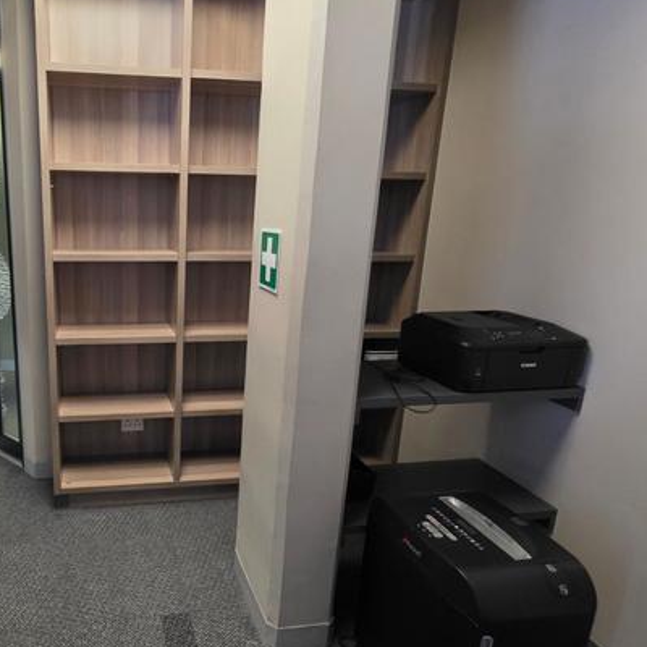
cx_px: 170
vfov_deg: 67.2
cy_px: 338
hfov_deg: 63.7
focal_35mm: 23
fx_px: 486
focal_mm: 2.2
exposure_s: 1/50
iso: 640
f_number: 1.9
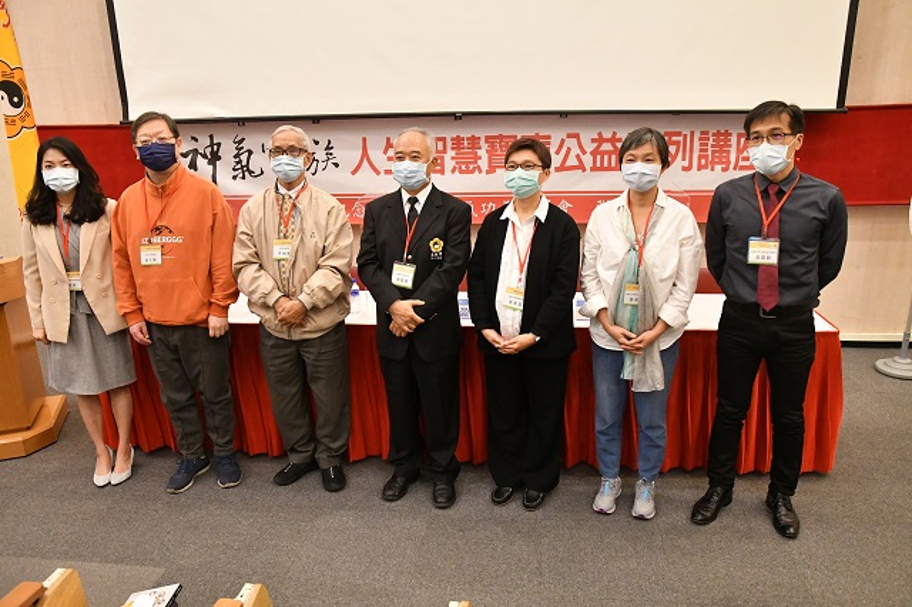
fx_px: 684
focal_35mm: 27
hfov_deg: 67.4
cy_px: 304
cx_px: 456
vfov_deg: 47.9
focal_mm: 18
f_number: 4
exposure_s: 1/125
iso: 4000
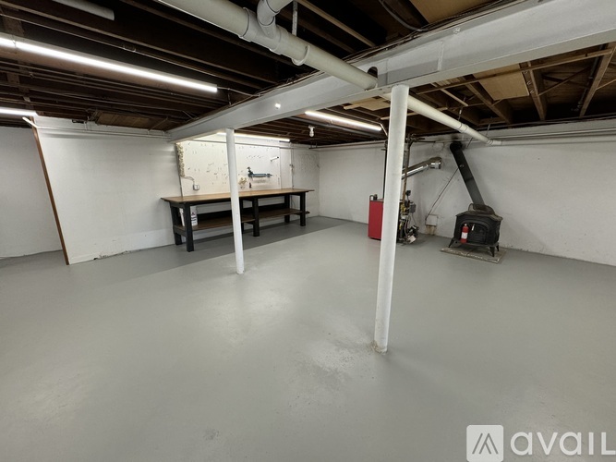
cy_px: 231
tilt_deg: -15.2
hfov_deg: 102.1
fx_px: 249
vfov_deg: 85.7
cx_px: 308
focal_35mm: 14
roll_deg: -0.2
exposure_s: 1/120
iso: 200
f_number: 2.2
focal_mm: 2.22
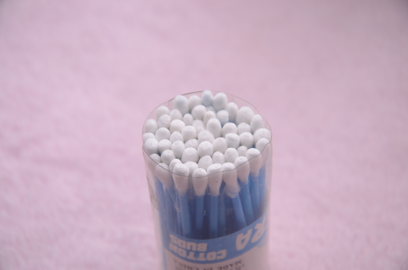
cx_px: 204
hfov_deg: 13.1
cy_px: 135
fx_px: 1781
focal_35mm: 158
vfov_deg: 8.7
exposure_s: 1/125
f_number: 8
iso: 100
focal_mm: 105
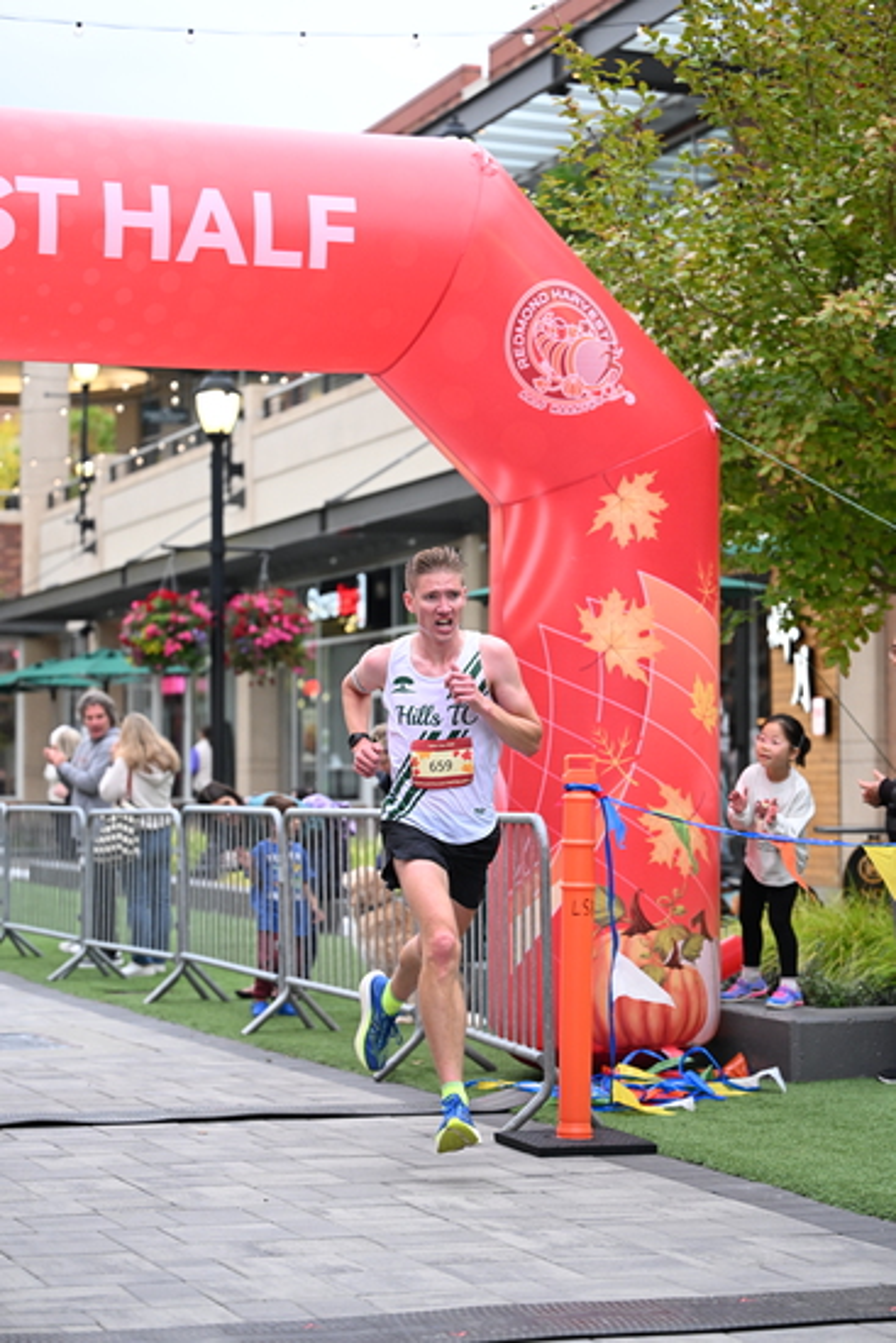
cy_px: 672
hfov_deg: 17.5
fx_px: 2910
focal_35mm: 78
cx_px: 448
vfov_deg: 26.0
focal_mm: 78
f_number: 2.8
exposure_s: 1/800
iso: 1600
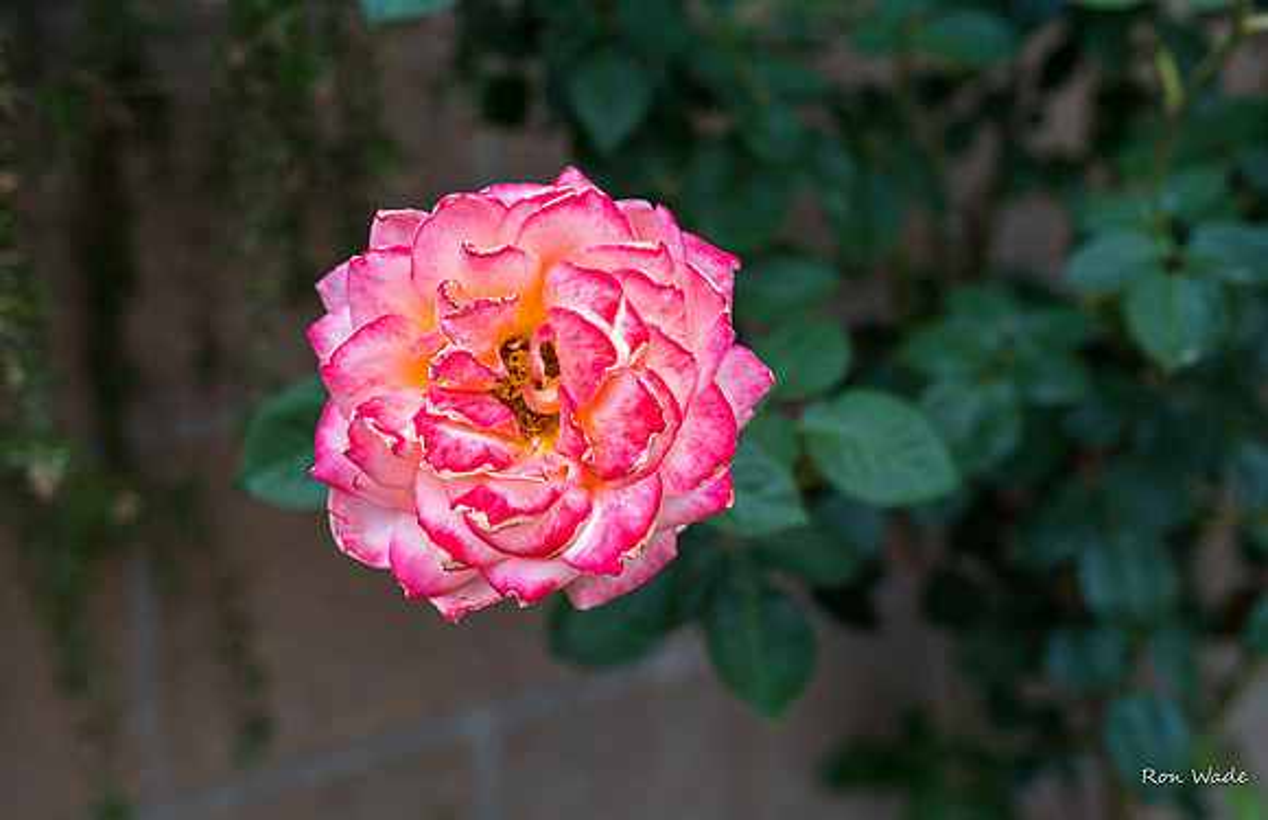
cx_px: 610
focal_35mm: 52
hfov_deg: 38.3
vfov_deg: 25.3
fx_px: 1825
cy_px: 487
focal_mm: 45
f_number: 3.5
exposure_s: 1/500
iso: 200
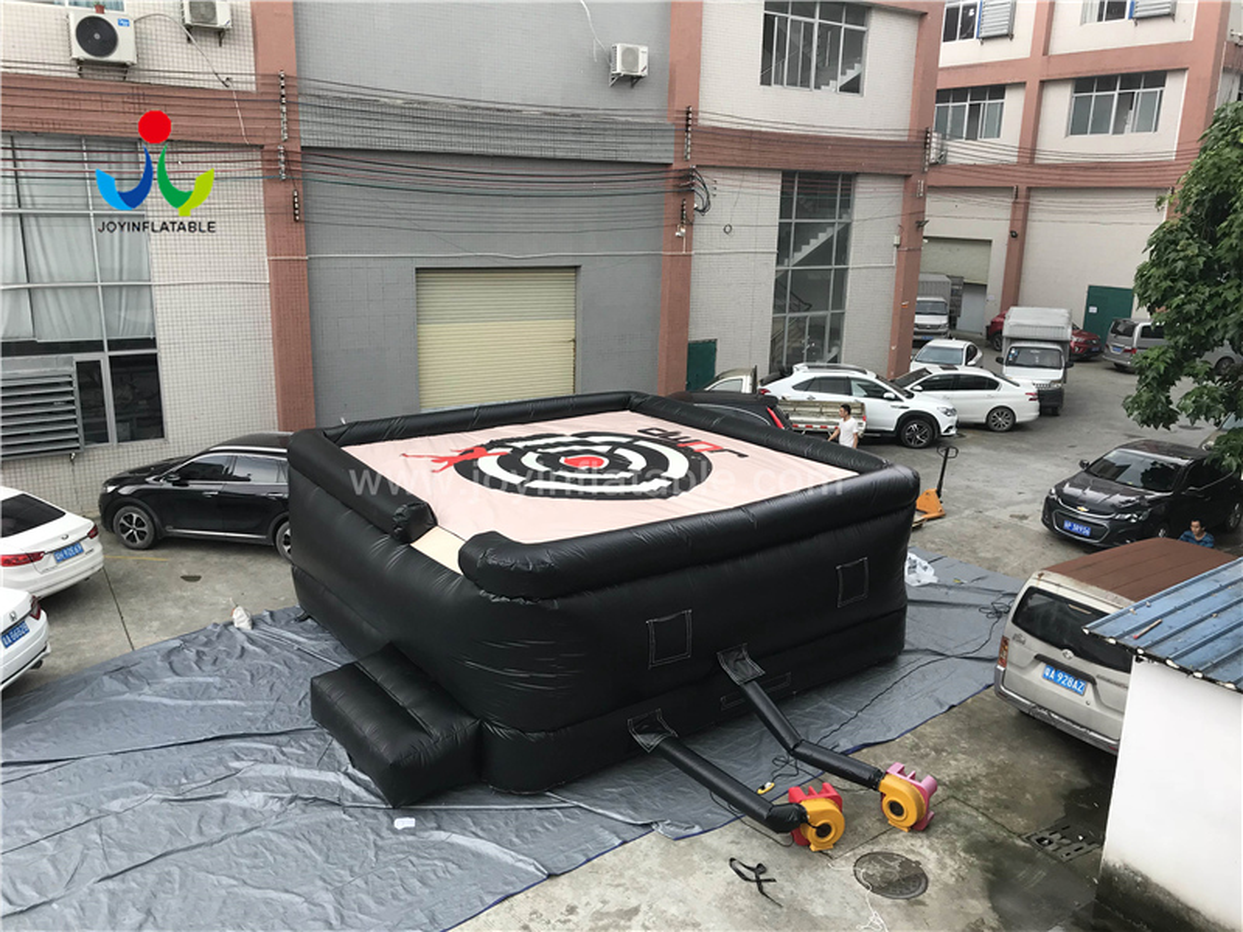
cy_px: 466
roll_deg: -1.5
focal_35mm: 28
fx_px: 1005
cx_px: 622
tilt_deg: -14.2
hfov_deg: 63.4
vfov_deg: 49.7
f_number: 1.8
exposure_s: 1/228
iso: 20
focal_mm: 3.99
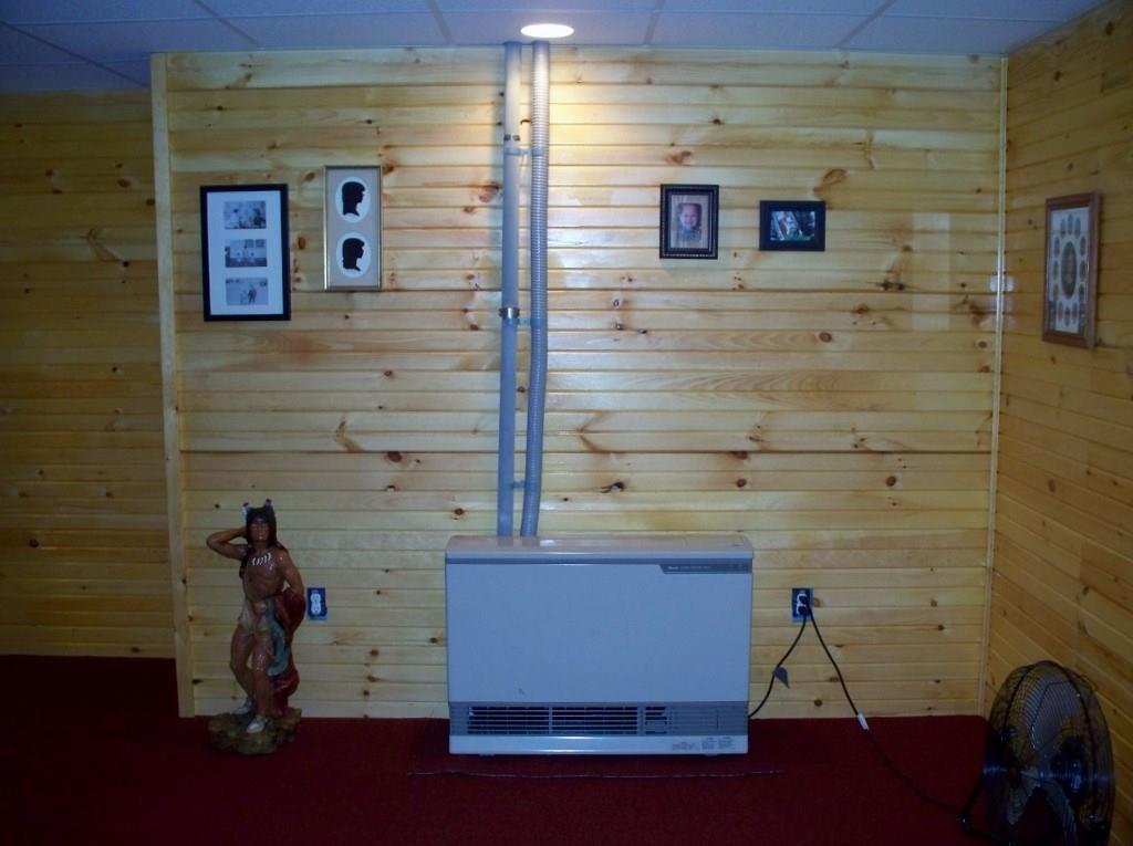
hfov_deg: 51.4
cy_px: 423
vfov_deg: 39.6
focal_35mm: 36
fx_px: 1177
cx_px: 566
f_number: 2.8
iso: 200
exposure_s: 1/30
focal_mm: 7.54
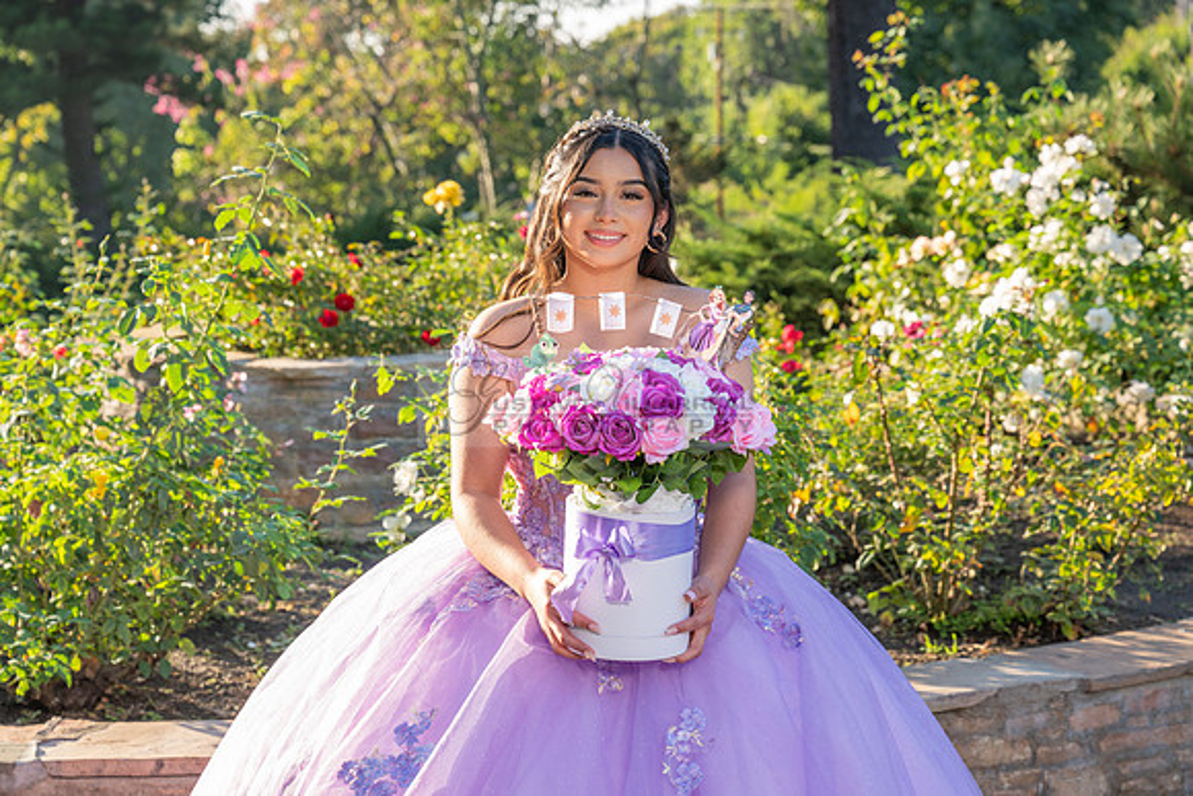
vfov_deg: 19.5
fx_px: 2320
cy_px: 398
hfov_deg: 28.8
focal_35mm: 70
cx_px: 596
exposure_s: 1/200
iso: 200
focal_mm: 70
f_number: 5.6
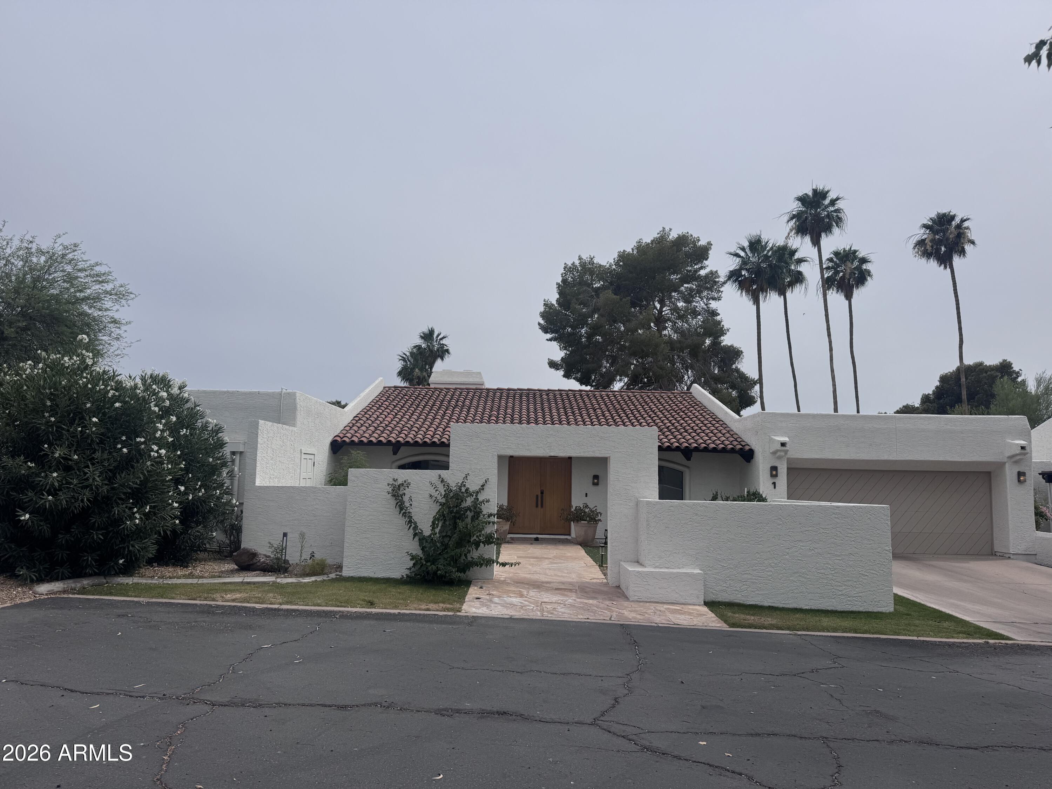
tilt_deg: +5.7
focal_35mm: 24
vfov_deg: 56.8
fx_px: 729
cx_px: 526
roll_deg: -0.5
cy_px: 394
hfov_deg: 71.6
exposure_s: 1/12346
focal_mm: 6.76
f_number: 1.78
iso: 80
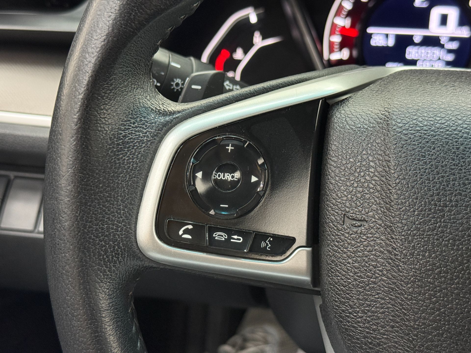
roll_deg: -1.5
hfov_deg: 39.7
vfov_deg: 30.3
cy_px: 176
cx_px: 236
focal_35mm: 48
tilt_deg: -28.4
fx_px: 653
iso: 400
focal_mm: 6.76
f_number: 1.78
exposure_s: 1/40
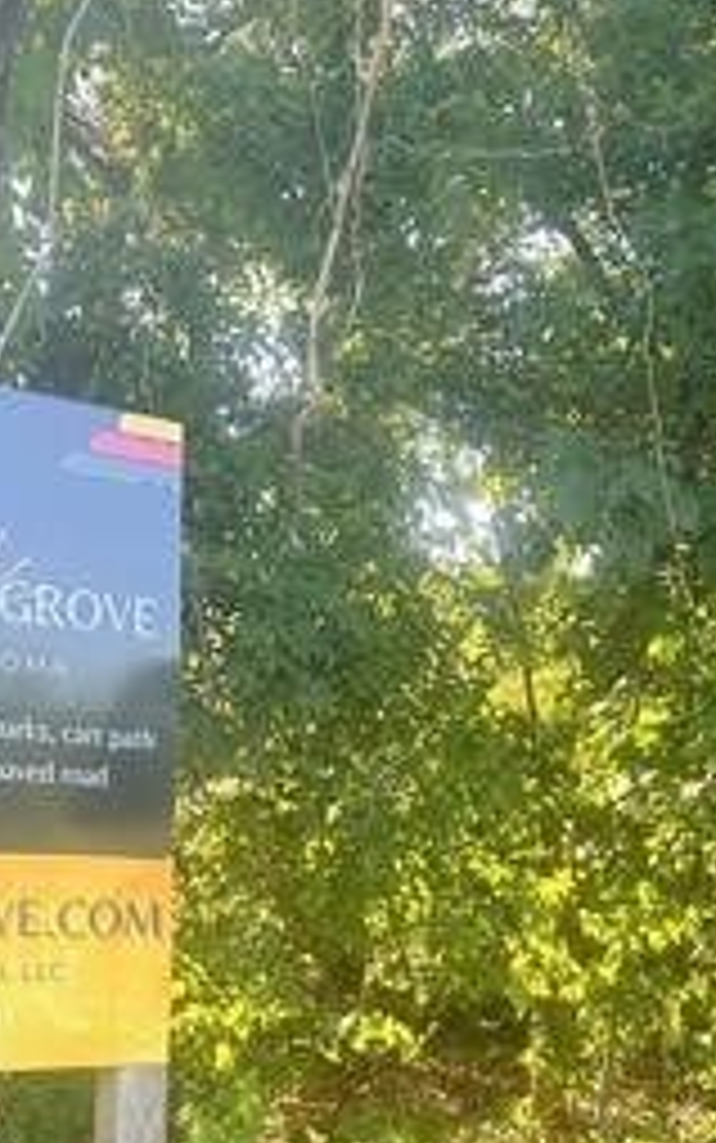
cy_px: 990
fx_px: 1497
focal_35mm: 48
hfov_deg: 26.8
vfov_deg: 39.3
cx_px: 252
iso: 80
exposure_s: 1/189
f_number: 1.78
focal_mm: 6.86
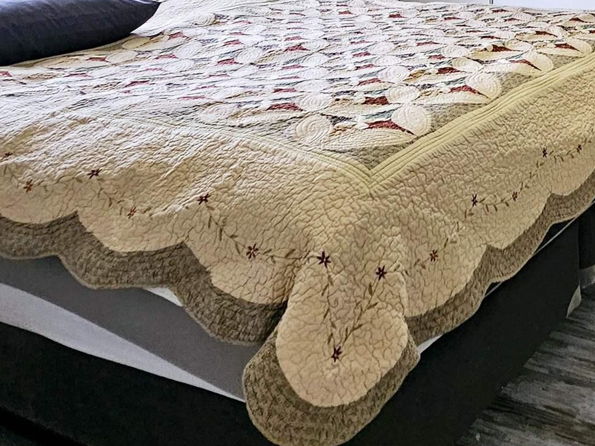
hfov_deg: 42.1
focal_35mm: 40
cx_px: 559
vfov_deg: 30.8
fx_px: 688
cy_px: -79
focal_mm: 2.2
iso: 160
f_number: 2.2
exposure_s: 1/60.2
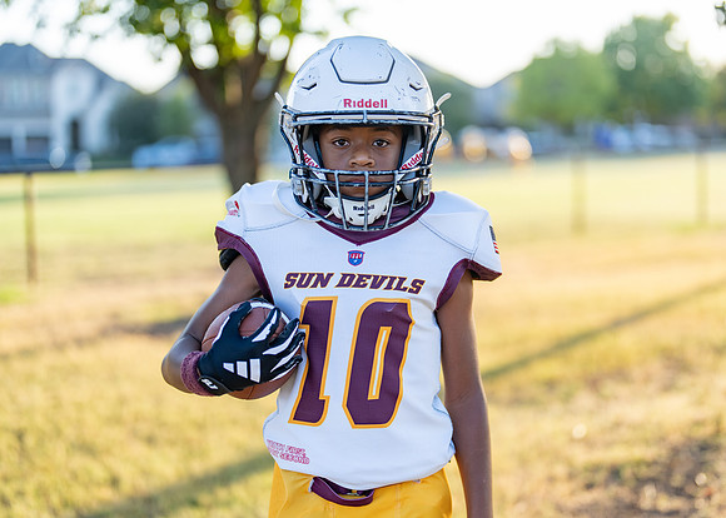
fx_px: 1160
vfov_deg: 25.2
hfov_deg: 34.7
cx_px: 398
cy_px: 257
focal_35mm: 56
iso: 100
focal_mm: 50
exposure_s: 1/1000
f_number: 1.2
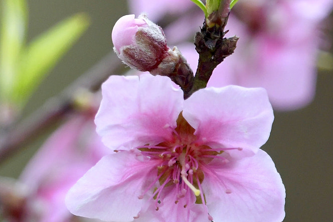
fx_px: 14084
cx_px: 16
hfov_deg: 1.4
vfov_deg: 0.9
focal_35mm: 1522
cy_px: 49
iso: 1000
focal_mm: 420
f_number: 5.6
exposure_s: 1/250
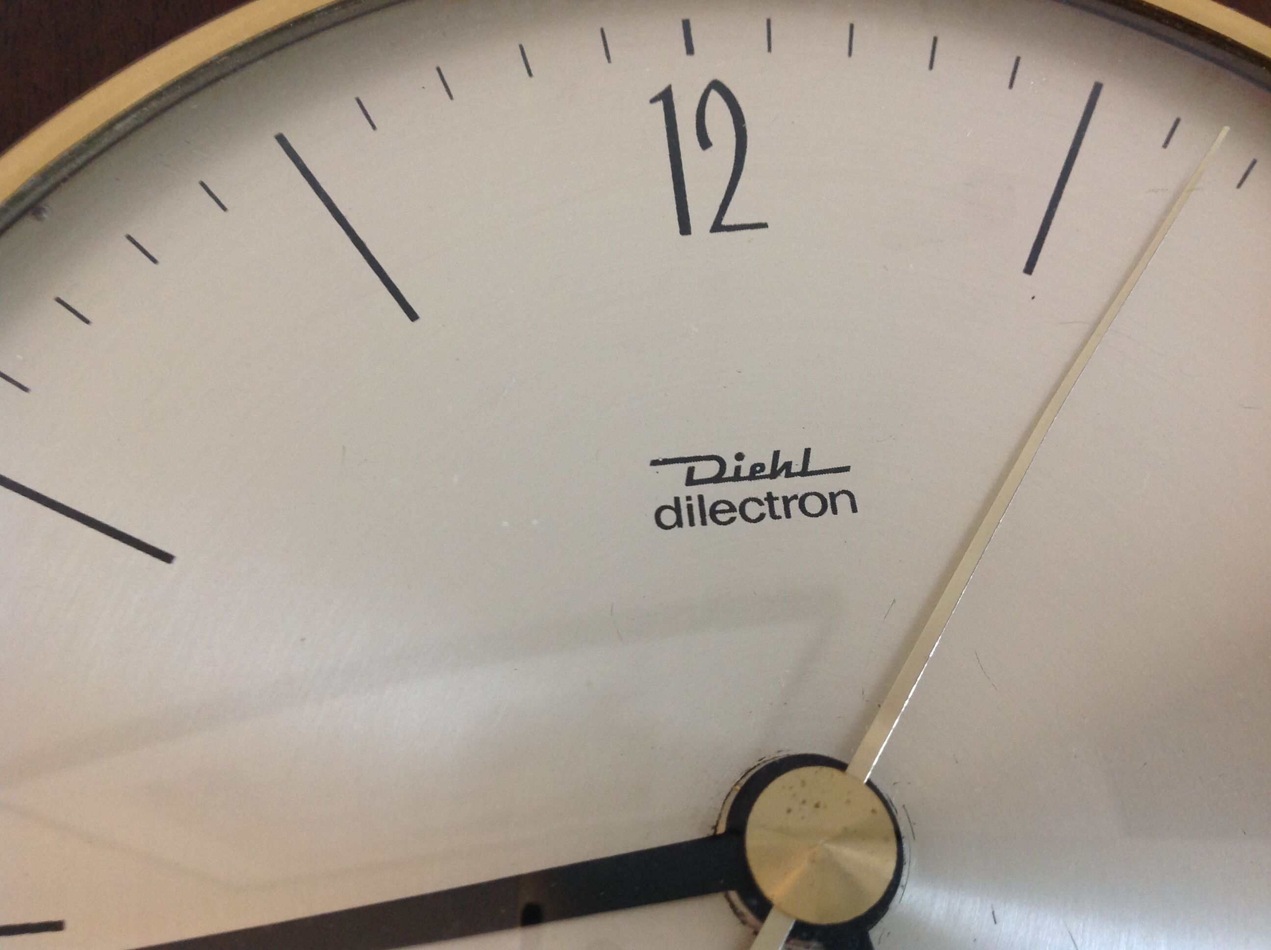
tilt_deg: -70.8
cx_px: 636
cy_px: 475
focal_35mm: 35
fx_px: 1283
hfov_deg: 52.7
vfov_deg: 40.6
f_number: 2.4
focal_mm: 4.28
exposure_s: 1/15
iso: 125
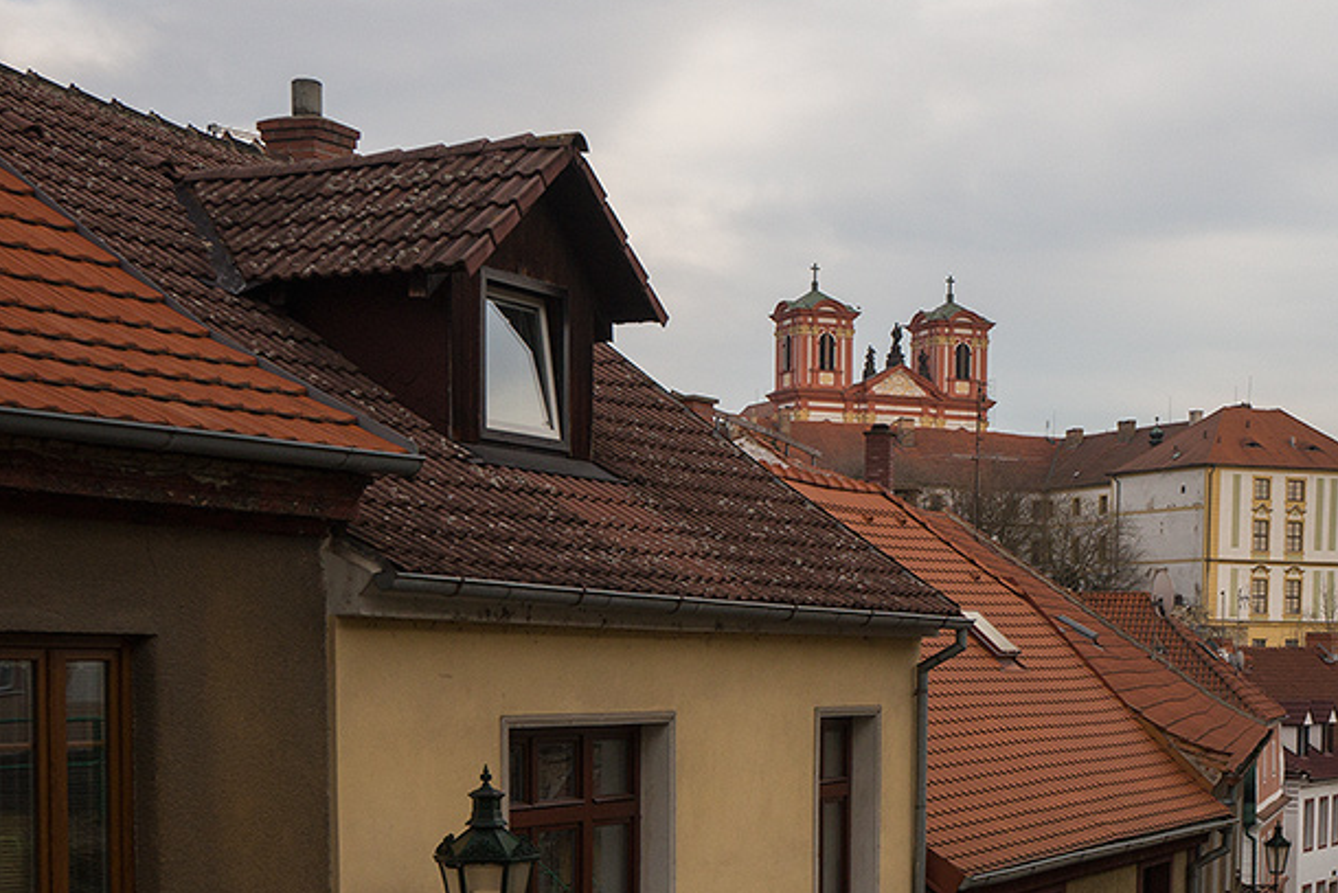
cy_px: 810
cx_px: 820
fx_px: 2193
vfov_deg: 22.4
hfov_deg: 33.8
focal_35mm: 59
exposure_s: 1/40
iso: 250
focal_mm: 30
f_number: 13
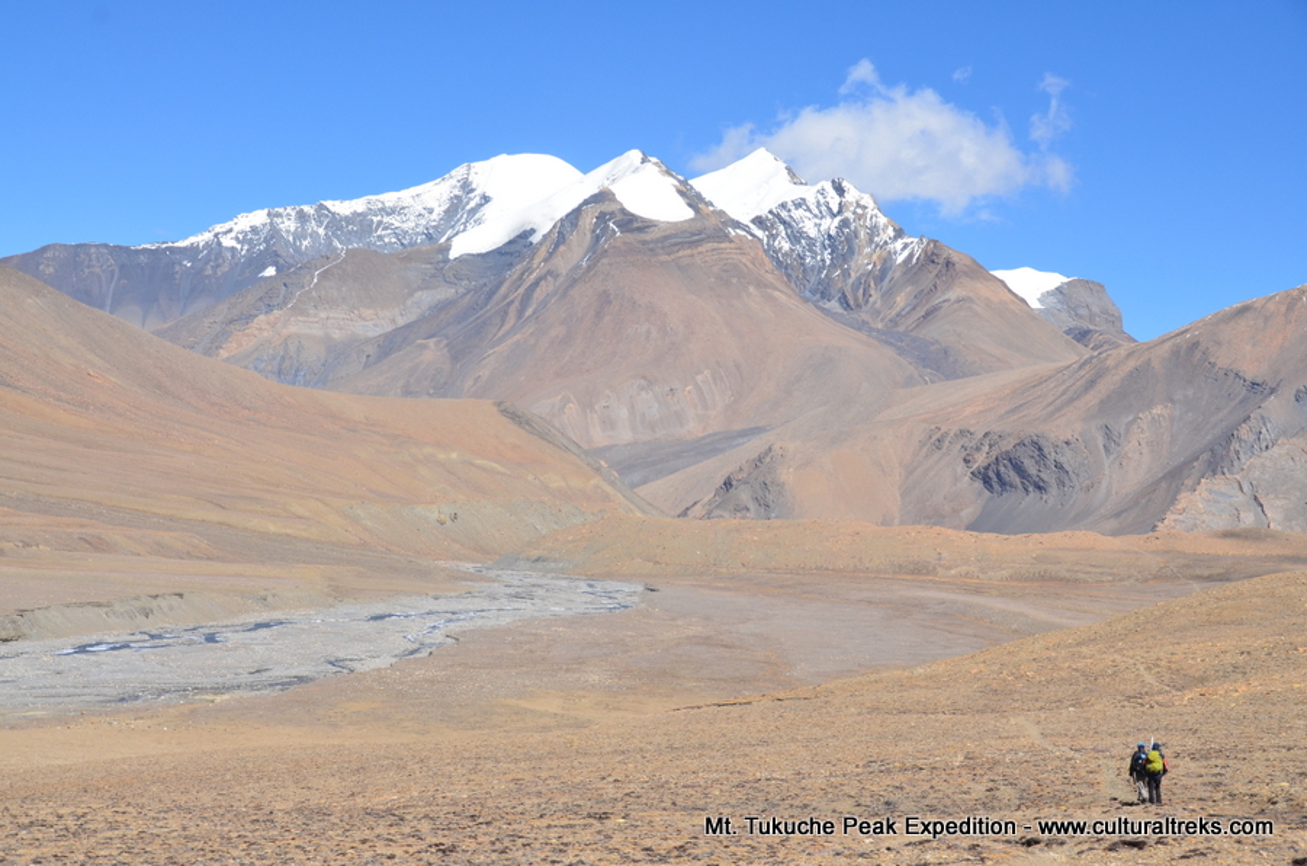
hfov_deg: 28.1
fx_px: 2608
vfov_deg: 18.8
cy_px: 433
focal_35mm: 72
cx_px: 654
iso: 200
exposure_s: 1/400
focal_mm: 48
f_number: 10
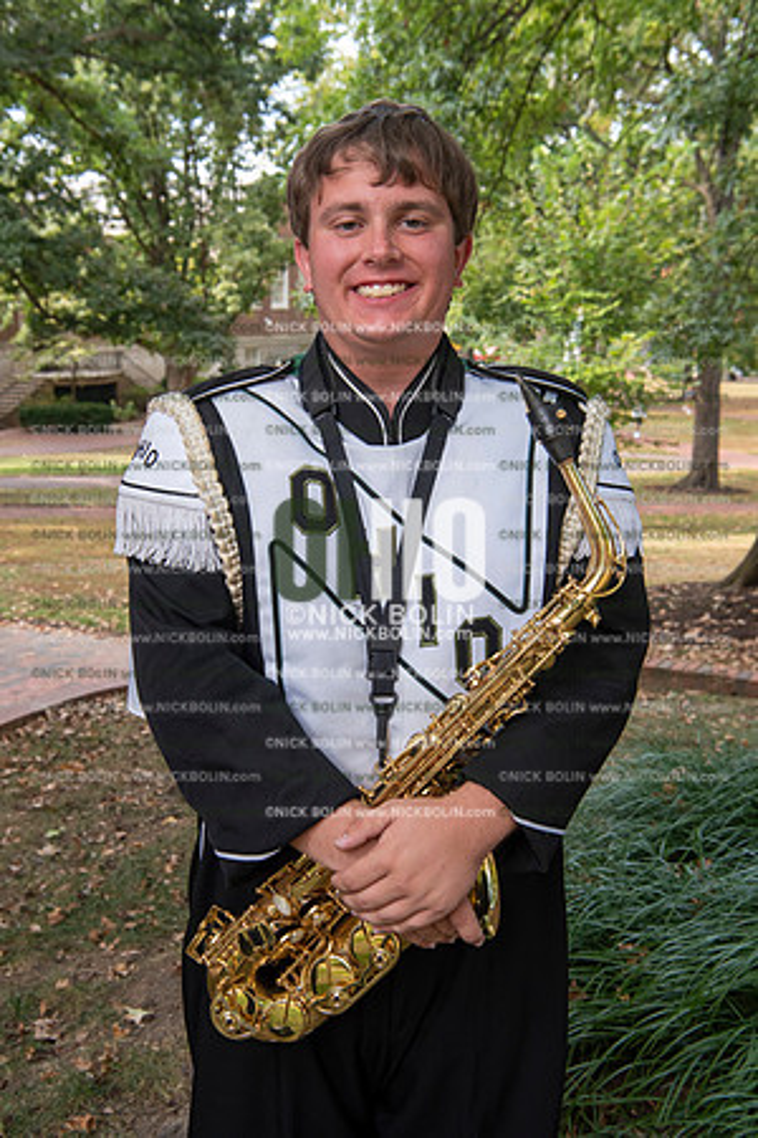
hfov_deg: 30.5
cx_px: 379
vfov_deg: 44.5
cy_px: 569
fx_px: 1390
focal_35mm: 44
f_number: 8
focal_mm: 44
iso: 500
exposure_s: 1/100
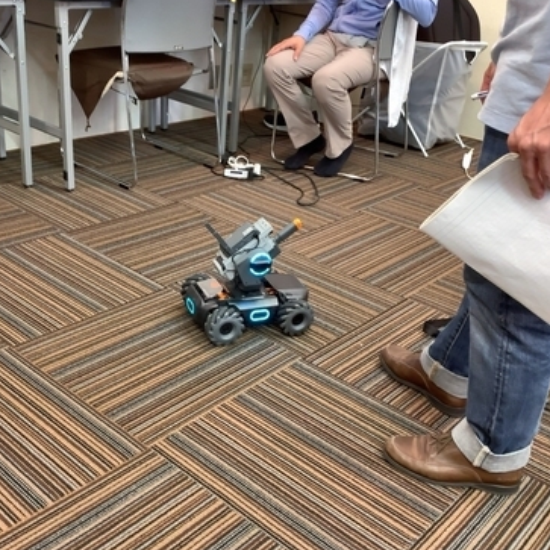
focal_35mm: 38
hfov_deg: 43.7
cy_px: 315
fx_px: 683
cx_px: 229
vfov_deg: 43.7
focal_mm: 4.25
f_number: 1.8
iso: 400
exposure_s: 1/30
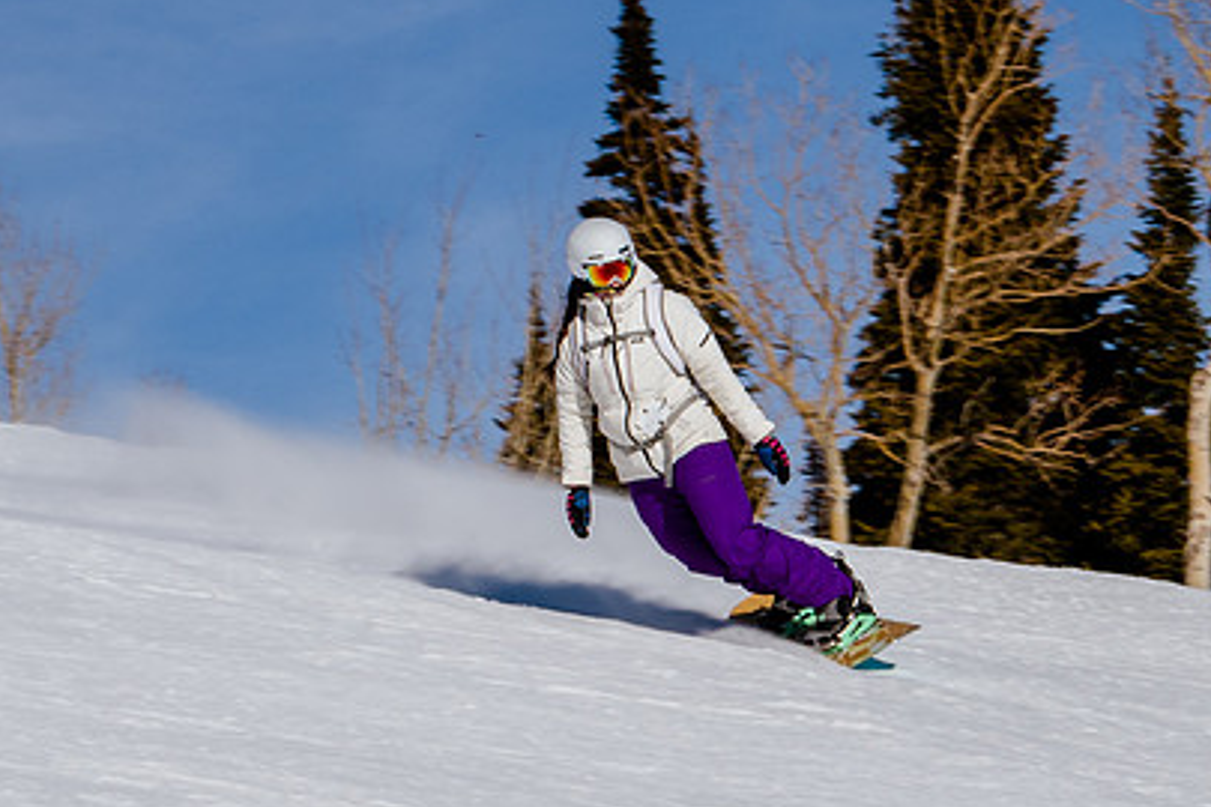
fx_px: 8039
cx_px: 908
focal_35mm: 239
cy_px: 341
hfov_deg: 8.6
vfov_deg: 5.7
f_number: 18
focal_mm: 58
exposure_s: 1/200
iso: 160
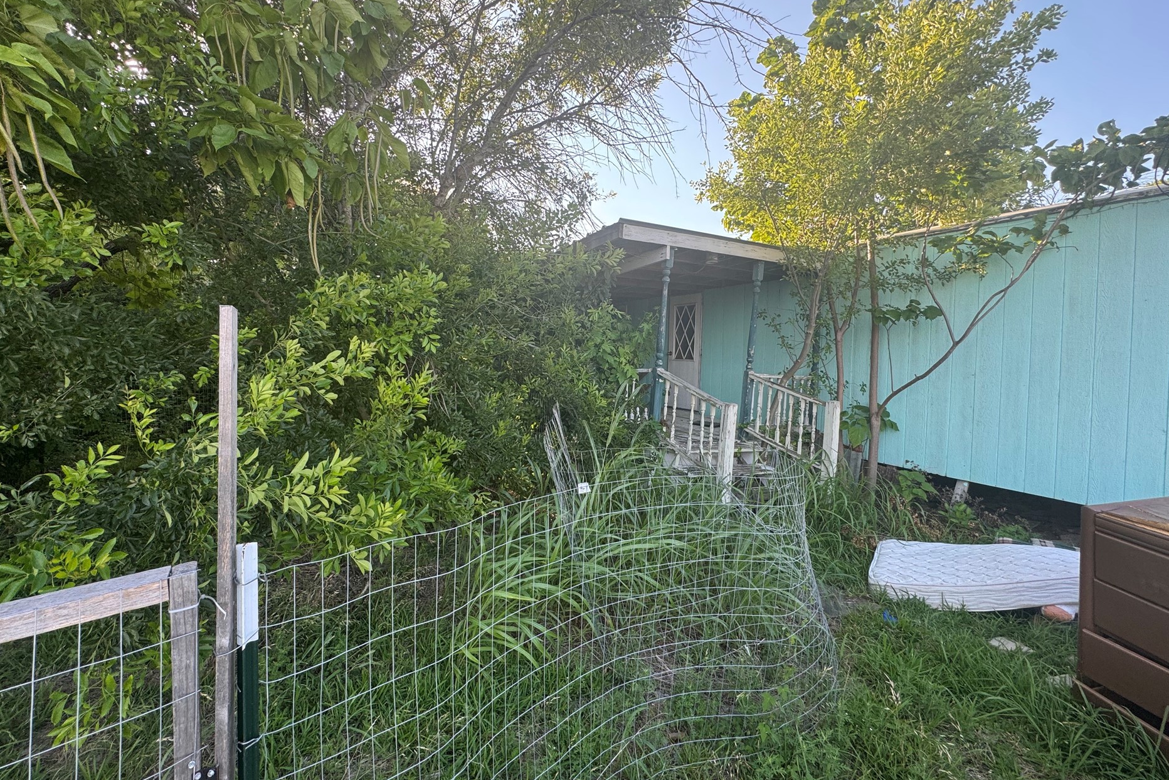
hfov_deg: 96.6
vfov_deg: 73.6
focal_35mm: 16
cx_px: 551
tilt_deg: -0.6
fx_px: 520
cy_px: 359
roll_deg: -1.5
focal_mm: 2.22
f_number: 2.2
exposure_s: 1/149
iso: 40
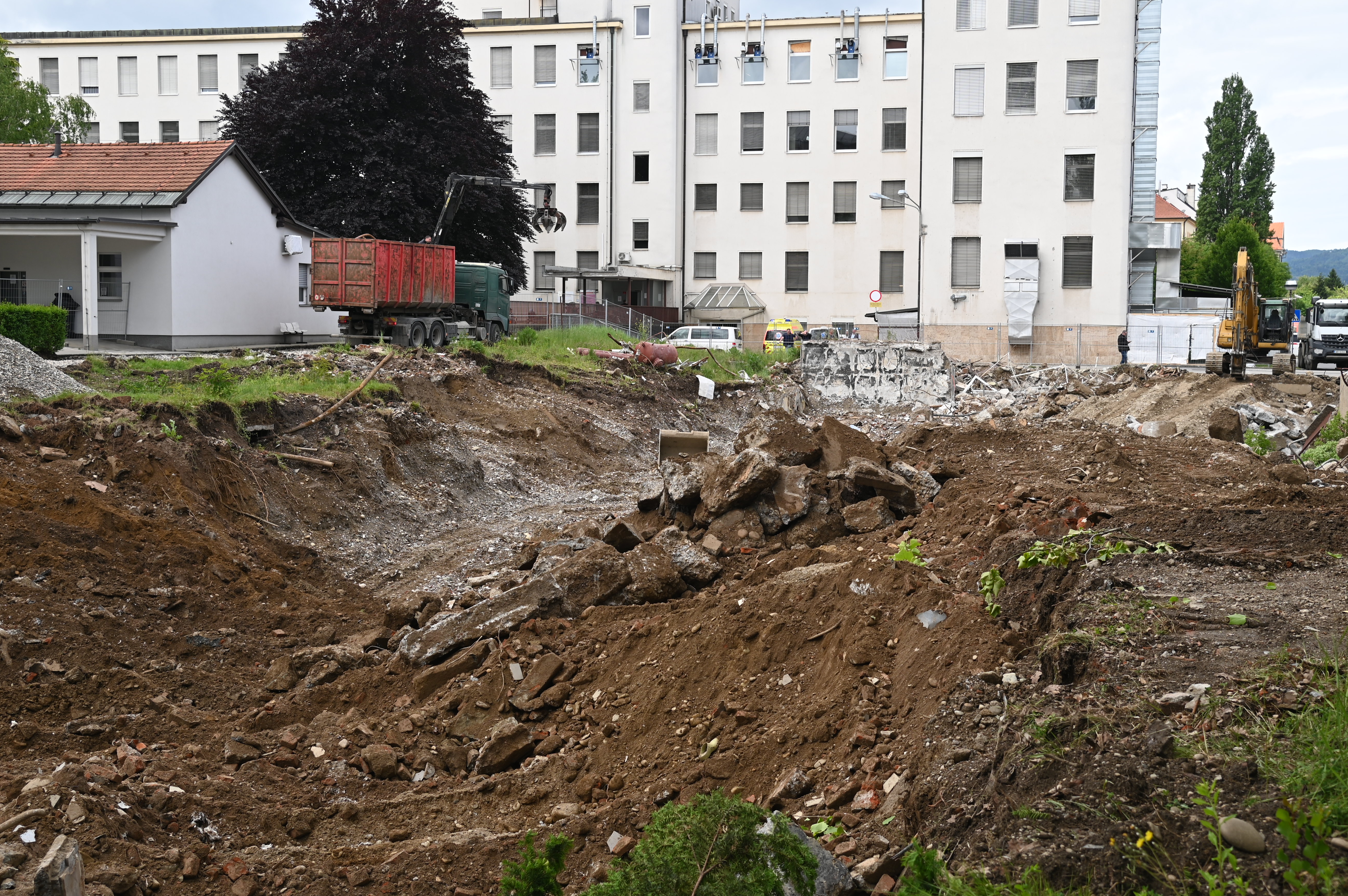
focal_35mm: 44
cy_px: 411
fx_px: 1646
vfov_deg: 30.5
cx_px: 683
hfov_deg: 44.5
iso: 110
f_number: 5.6
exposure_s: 1/250
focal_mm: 38
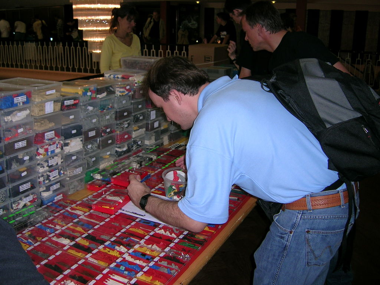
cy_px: 142
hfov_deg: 52.6
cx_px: 190
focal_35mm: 35
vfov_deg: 40.7
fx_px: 384
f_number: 2.8
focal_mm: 5.4
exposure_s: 1/60.1
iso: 50
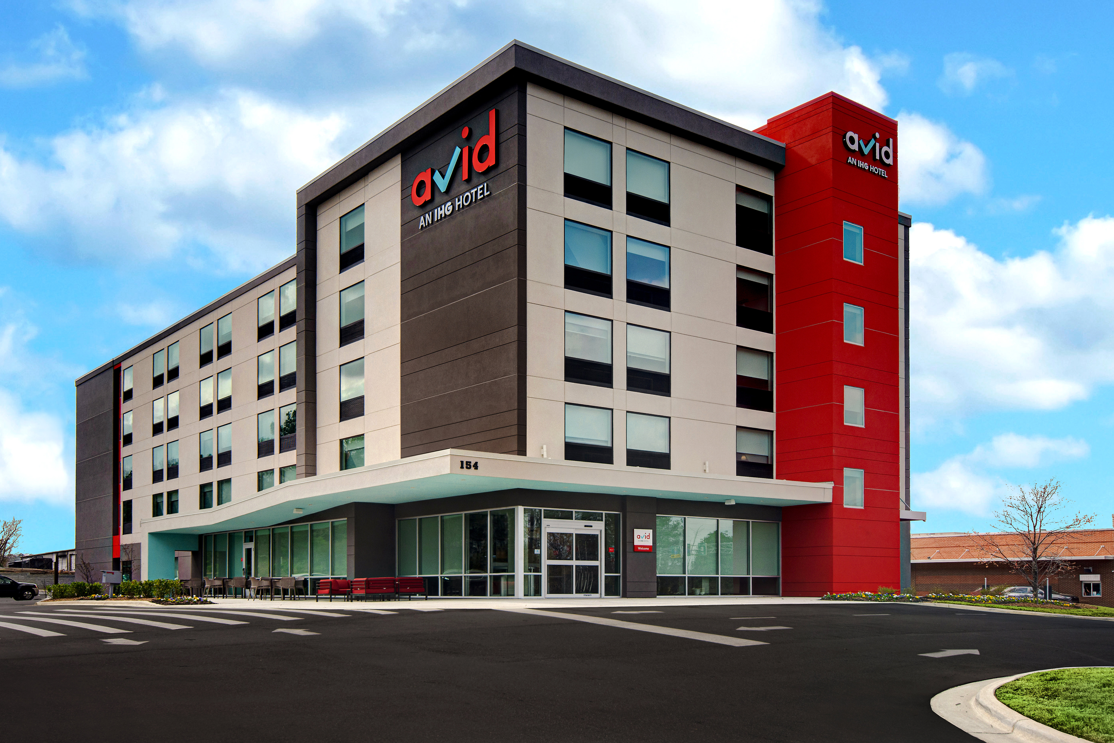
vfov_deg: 43.6
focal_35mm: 30
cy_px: 372
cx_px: 557
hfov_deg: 61.9
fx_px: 928
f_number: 8
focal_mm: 20
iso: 250
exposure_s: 1/1000
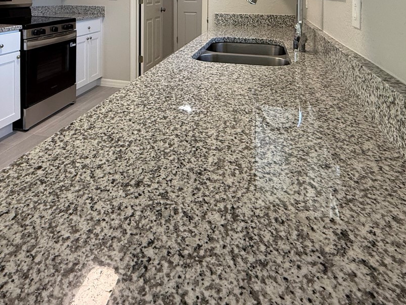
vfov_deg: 42.9
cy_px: 1
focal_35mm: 28
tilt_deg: -1.1
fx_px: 328
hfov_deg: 62.9
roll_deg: +0.1
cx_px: 161
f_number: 2.2
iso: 250
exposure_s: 1/120
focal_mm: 2.22
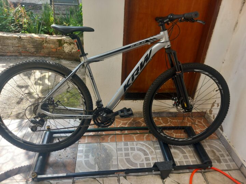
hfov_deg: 65.3
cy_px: 92
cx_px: 123
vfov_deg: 51.4
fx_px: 192
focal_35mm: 27
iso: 25
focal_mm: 4
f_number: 1.8
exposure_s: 1/60
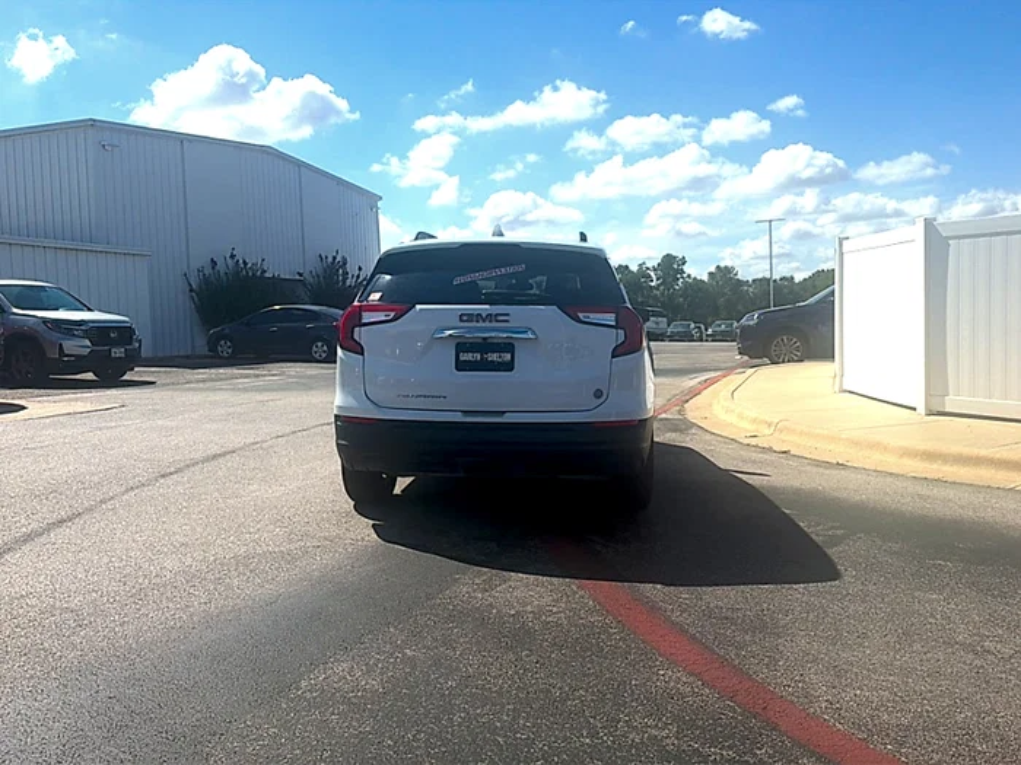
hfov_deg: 69.4
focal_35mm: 25
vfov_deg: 54.9
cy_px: 382
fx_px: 737
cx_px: 510
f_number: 1.78
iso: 80
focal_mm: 6.76
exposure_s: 1/9091
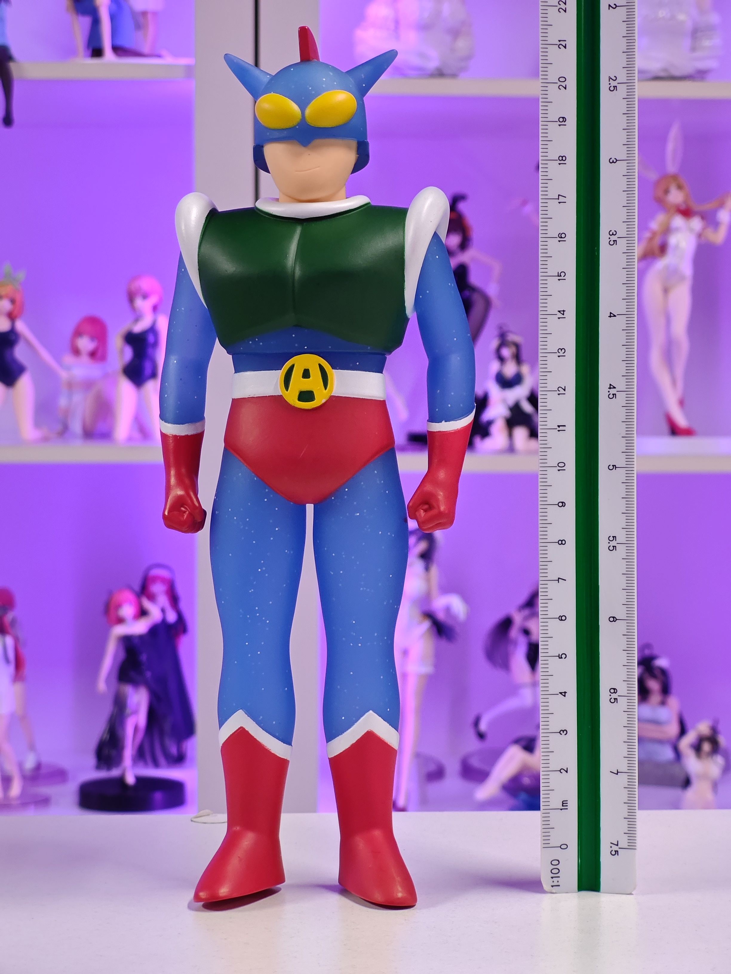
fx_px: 2253
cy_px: 487
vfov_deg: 24.4
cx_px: 366
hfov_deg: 18.4
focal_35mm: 80
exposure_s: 1/25
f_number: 2.4
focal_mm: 7.48
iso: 800
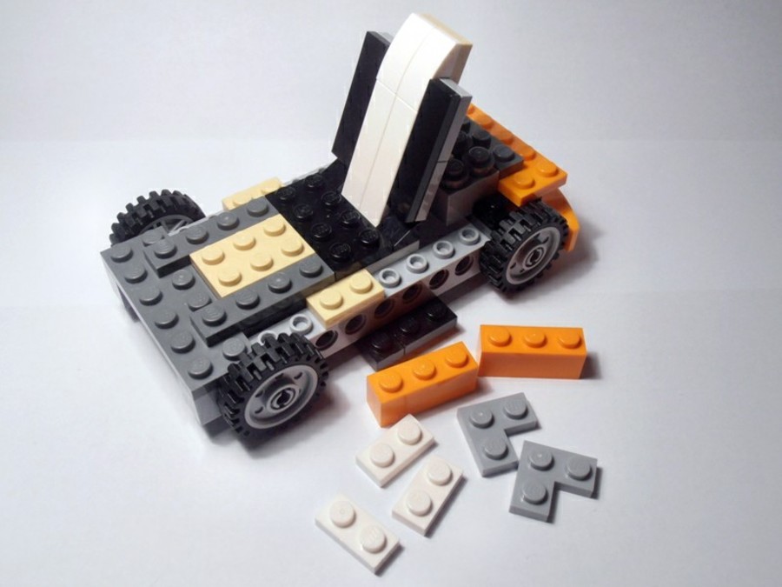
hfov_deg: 50.1
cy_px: 294
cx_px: 391
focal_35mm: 37
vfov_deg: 38.7
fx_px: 836
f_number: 3.9
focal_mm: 6.61
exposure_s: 1/40
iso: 80
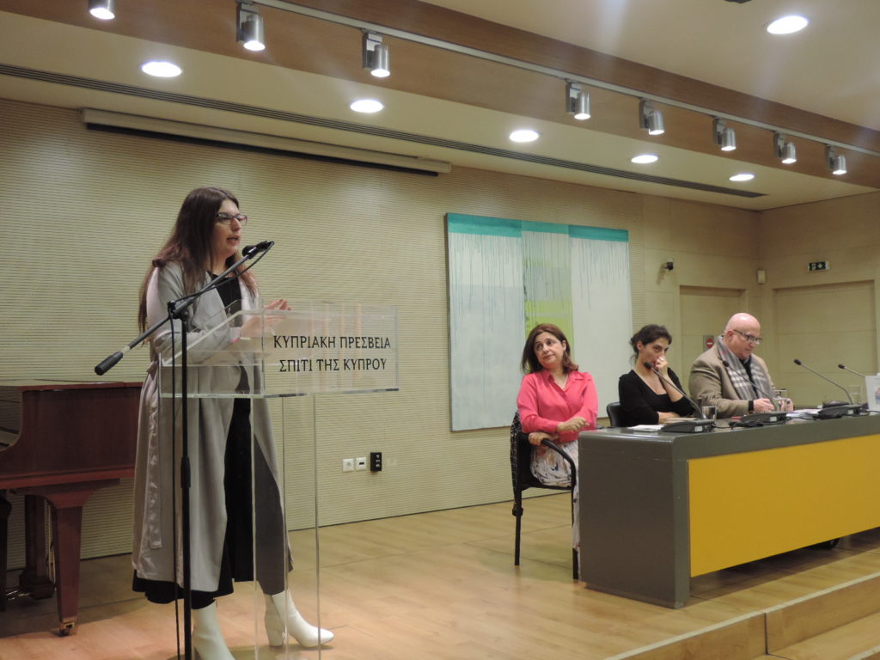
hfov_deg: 52.6
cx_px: 440
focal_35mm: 35
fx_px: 890
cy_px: 330
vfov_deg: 40.7
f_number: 3.3
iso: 400
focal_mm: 6.2
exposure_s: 1/40
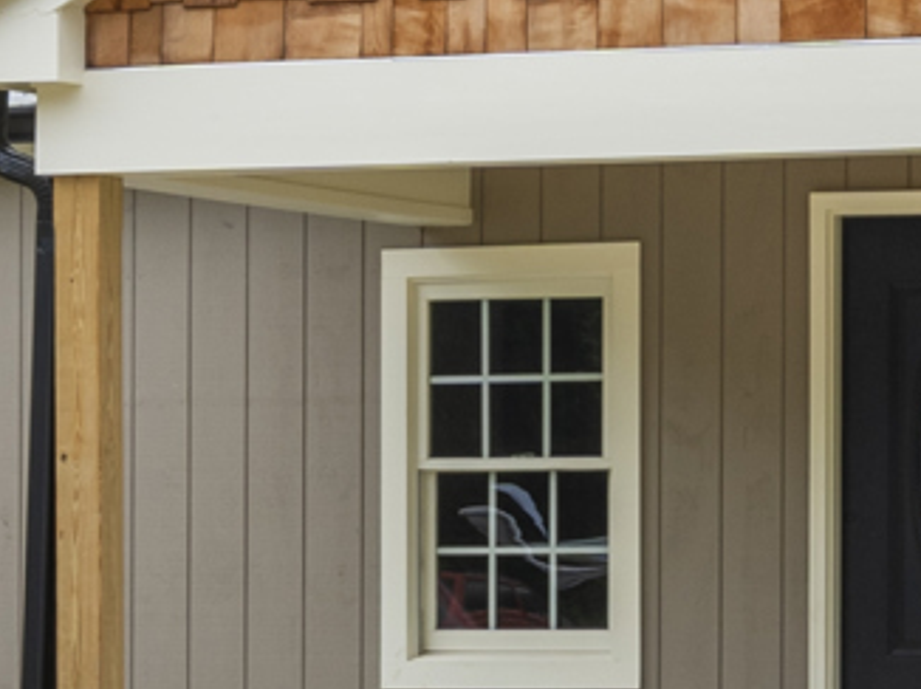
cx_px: 718
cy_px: 657
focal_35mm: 214
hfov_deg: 9.2
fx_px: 5690
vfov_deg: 6.9
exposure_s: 1/13
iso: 160
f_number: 10
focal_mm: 29
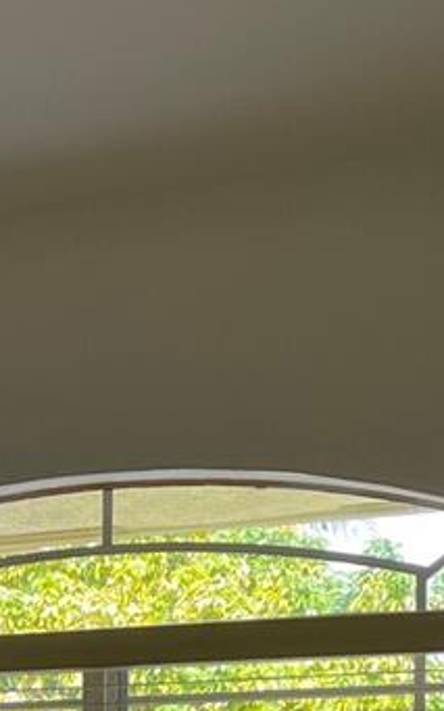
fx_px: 1879
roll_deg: +1.1
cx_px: -183
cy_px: 1003
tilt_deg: -5.7
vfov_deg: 19.3
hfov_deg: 12.9
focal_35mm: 97
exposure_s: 1/213
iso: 32
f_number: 1.6
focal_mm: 5.1
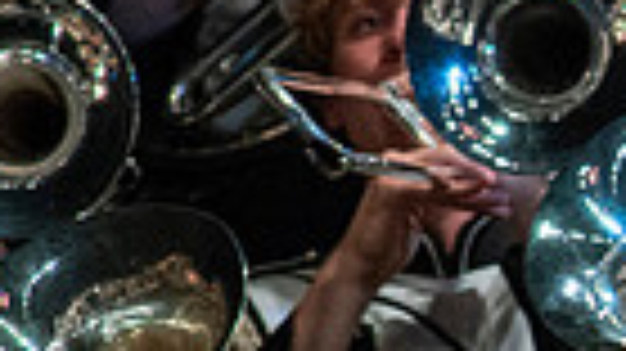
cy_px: 410
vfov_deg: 0.5
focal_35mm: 2629
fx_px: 43614
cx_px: 1099
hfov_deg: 0.8
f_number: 5.6
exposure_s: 1/400
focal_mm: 600
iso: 5000
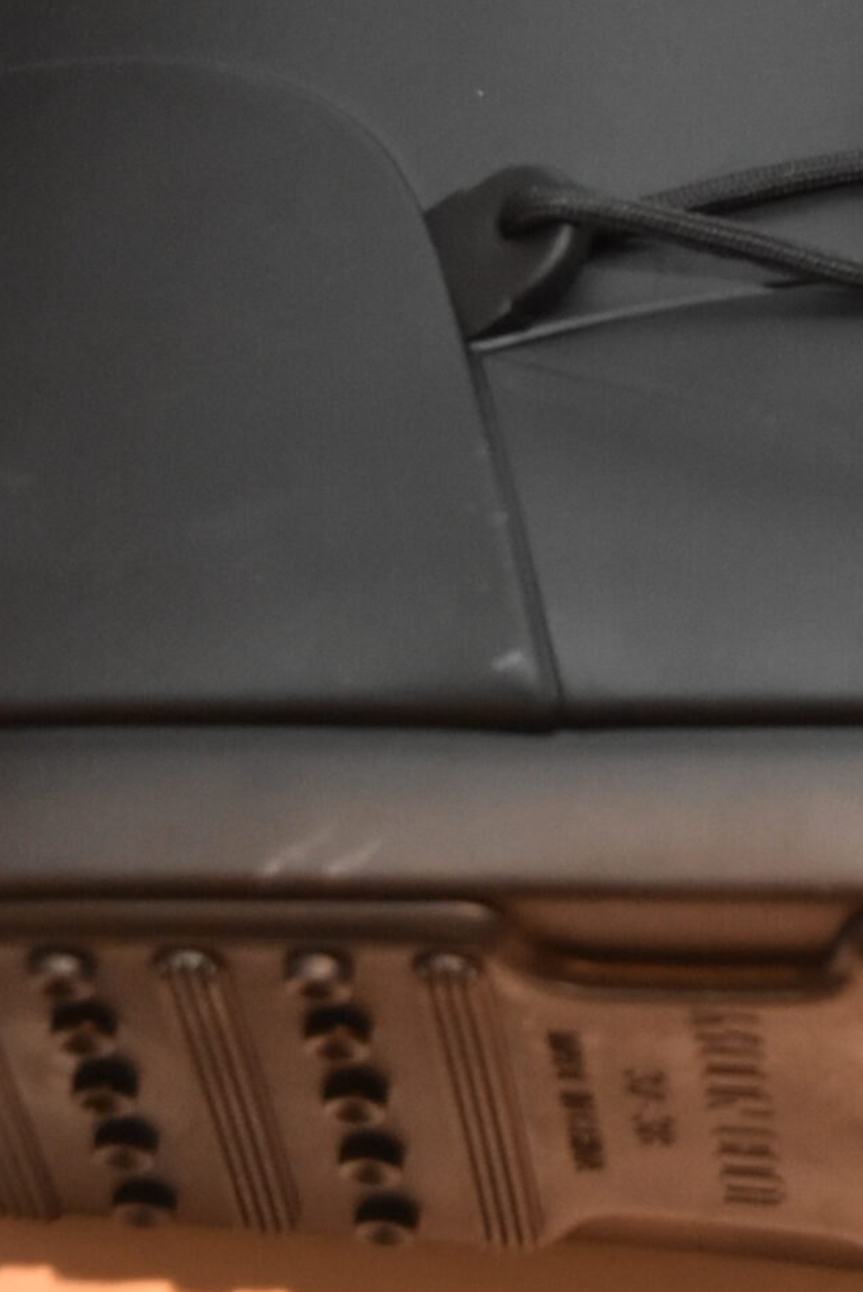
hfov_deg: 9.4
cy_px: -57
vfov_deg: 13.9
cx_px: 868
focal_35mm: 145
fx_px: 5210
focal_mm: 36
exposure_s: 1/160
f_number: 6.3
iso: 2500
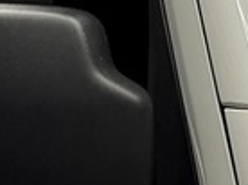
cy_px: 97
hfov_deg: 18.8
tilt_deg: -5.7
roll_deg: +0.8
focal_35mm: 104
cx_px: 198
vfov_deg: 14.2
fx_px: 744
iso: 125
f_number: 2.2
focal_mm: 2.22
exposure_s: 1/100
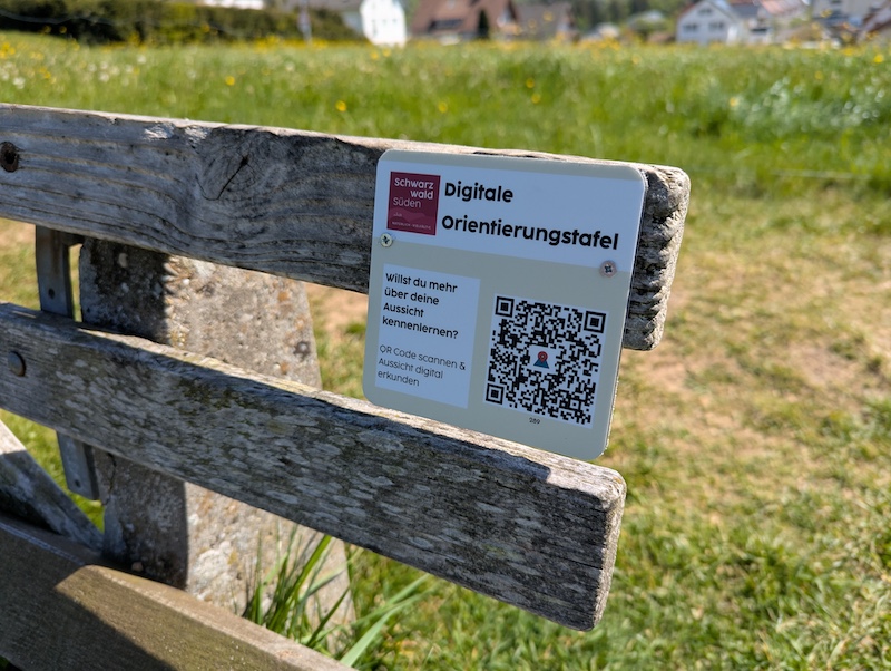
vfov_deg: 56.9
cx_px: 446
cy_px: 336
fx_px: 618
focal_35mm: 24
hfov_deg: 71.5
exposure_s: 1/1155
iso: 39
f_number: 1.85
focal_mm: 6.81
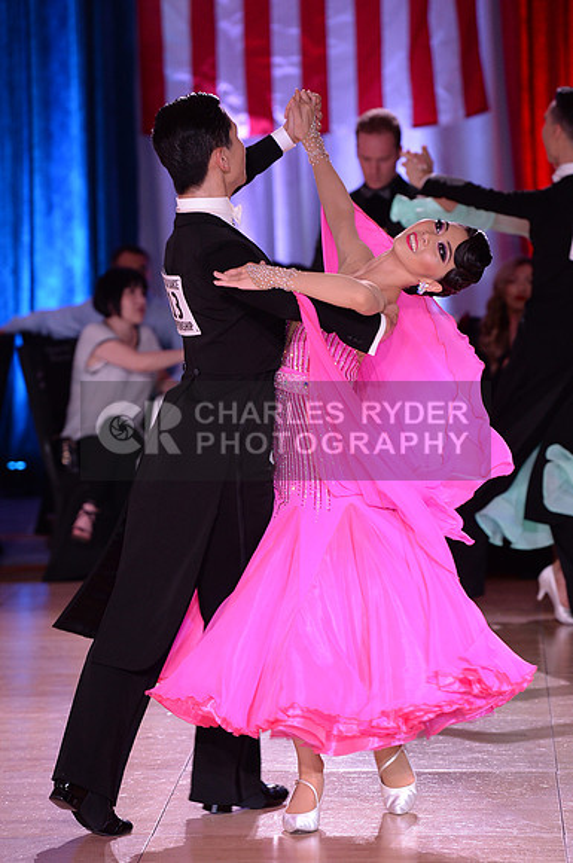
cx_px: 286
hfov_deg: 7.8
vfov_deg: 11.8
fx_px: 4190
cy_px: 432
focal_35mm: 175
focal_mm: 175
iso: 2000
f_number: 4.5
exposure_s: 1/250
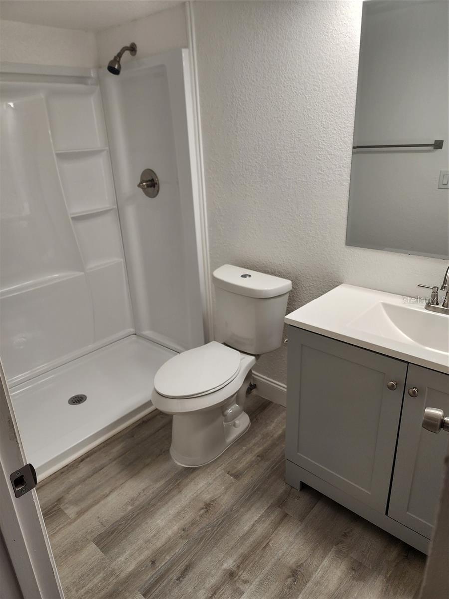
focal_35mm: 23
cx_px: 224
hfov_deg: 58.9
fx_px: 398
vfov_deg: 73.9
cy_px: 300
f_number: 1.8
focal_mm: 6.4
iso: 50
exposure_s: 1/120
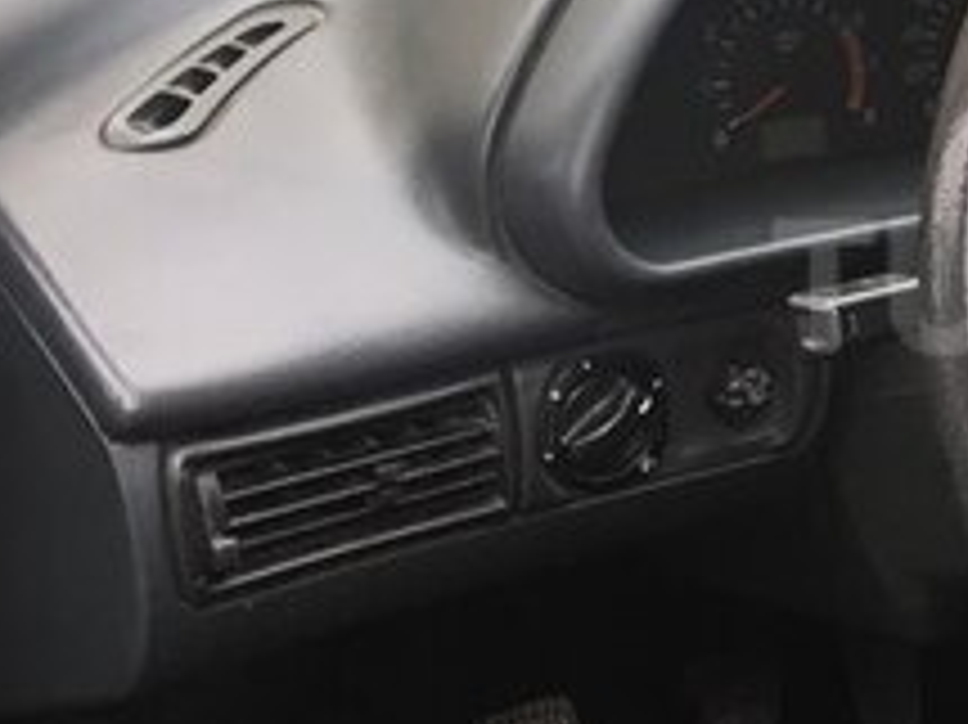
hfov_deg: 20.3
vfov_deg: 16.6
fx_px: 2487
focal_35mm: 89
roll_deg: -2.6
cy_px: 286
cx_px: 1234
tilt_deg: -18.6
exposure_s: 1/33
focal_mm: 4.15
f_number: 2.2
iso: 80
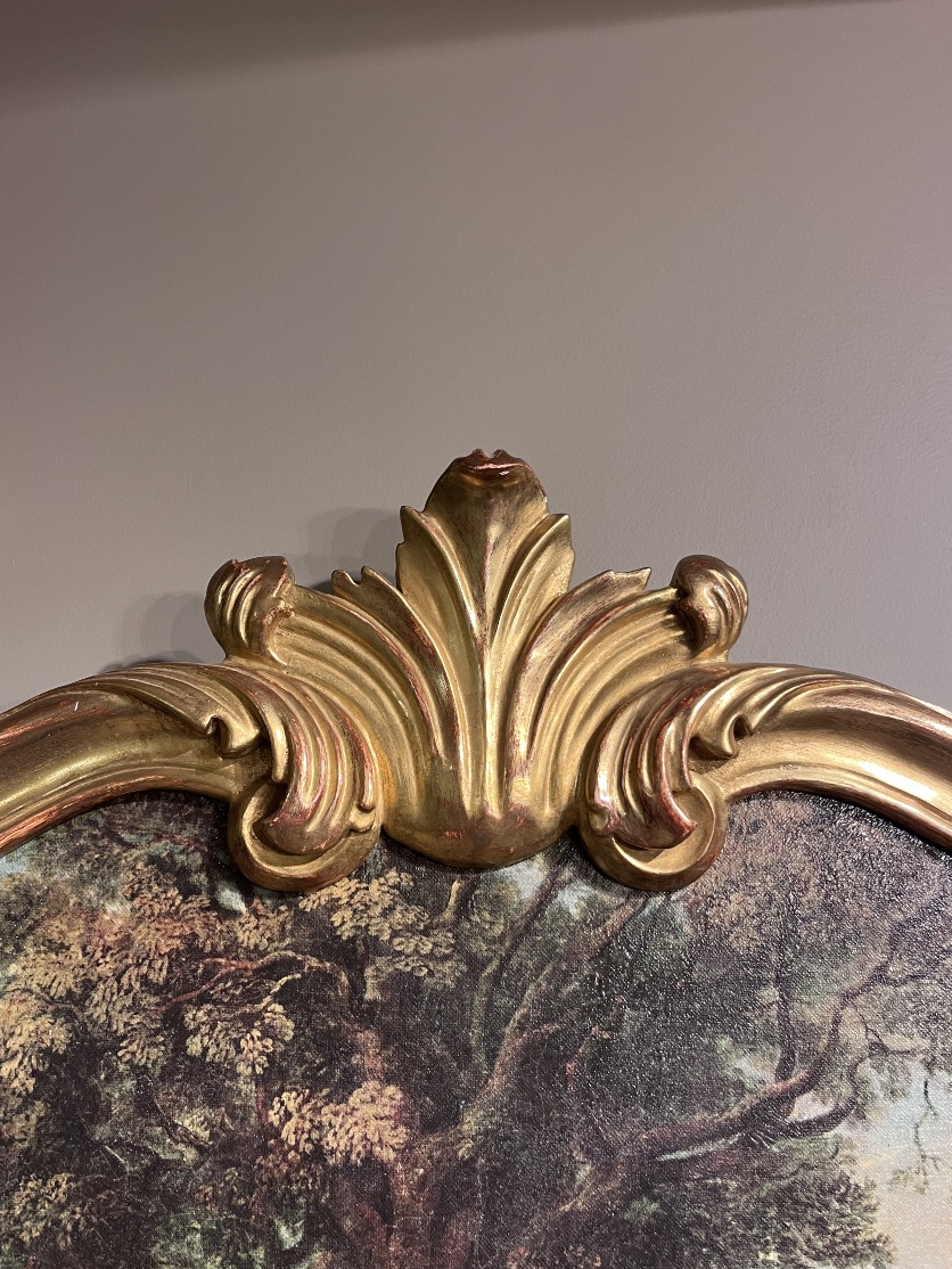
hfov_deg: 49.7
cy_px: 621
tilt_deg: +15.9
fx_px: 1026
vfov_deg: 63.4
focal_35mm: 28
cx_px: 454
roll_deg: -0.1
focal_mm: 5.1
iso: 100
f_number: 1.6
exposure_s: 1/50
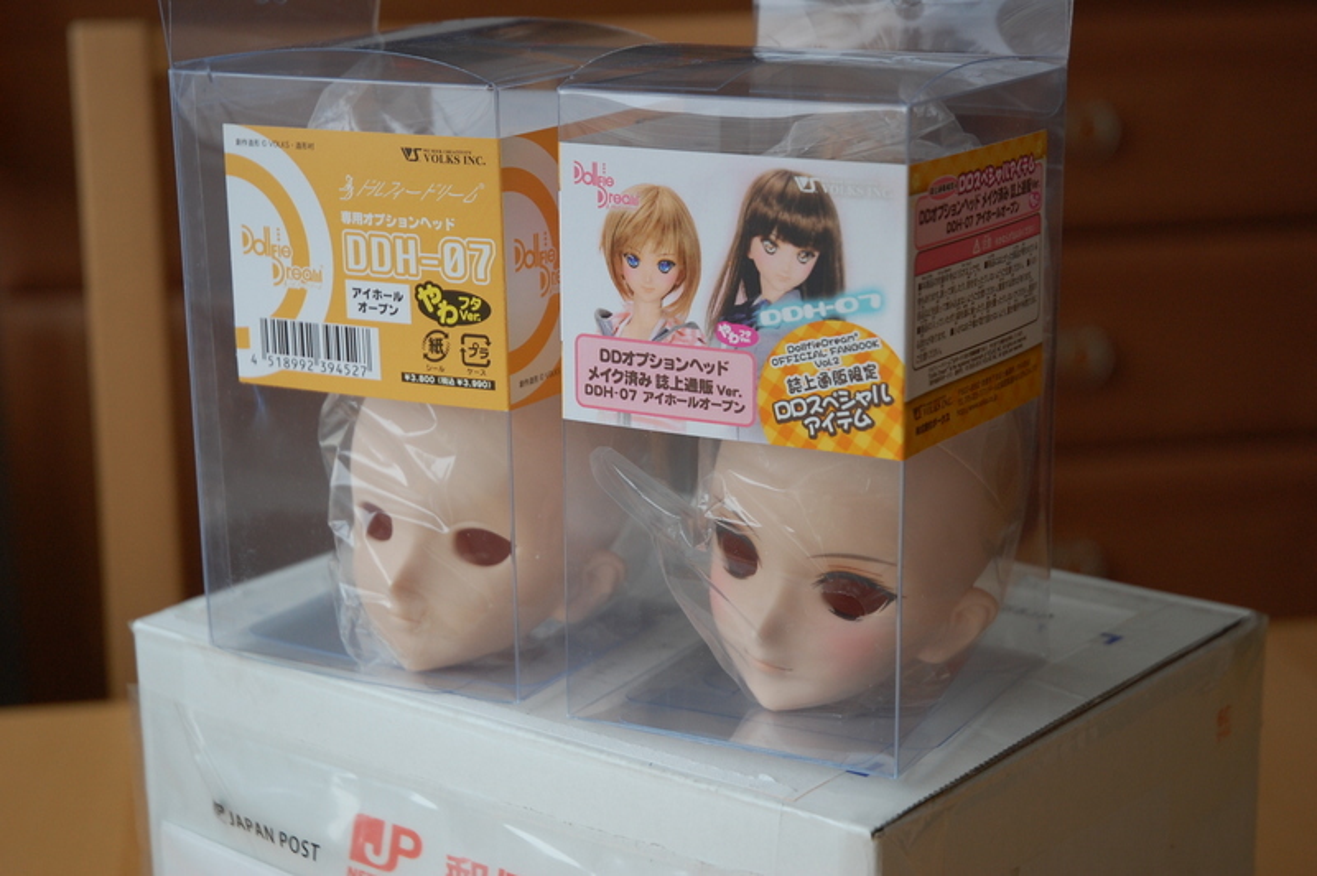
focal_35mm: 75
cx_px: 658
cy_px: 438
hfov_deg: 27.0
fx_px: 2741
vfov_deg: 18.2
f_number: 4.5
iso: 400
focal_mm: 50
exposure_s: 1/80
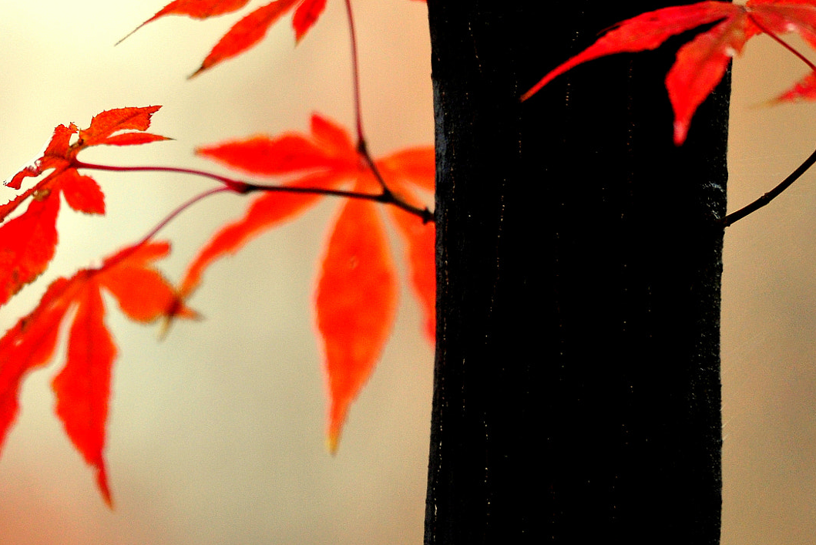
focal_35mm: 580
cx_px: 461
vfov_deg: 2.4
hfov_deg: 3.6
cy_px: 136
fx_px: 13151
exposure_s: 1/30
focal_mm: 300
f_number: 4
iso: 1400
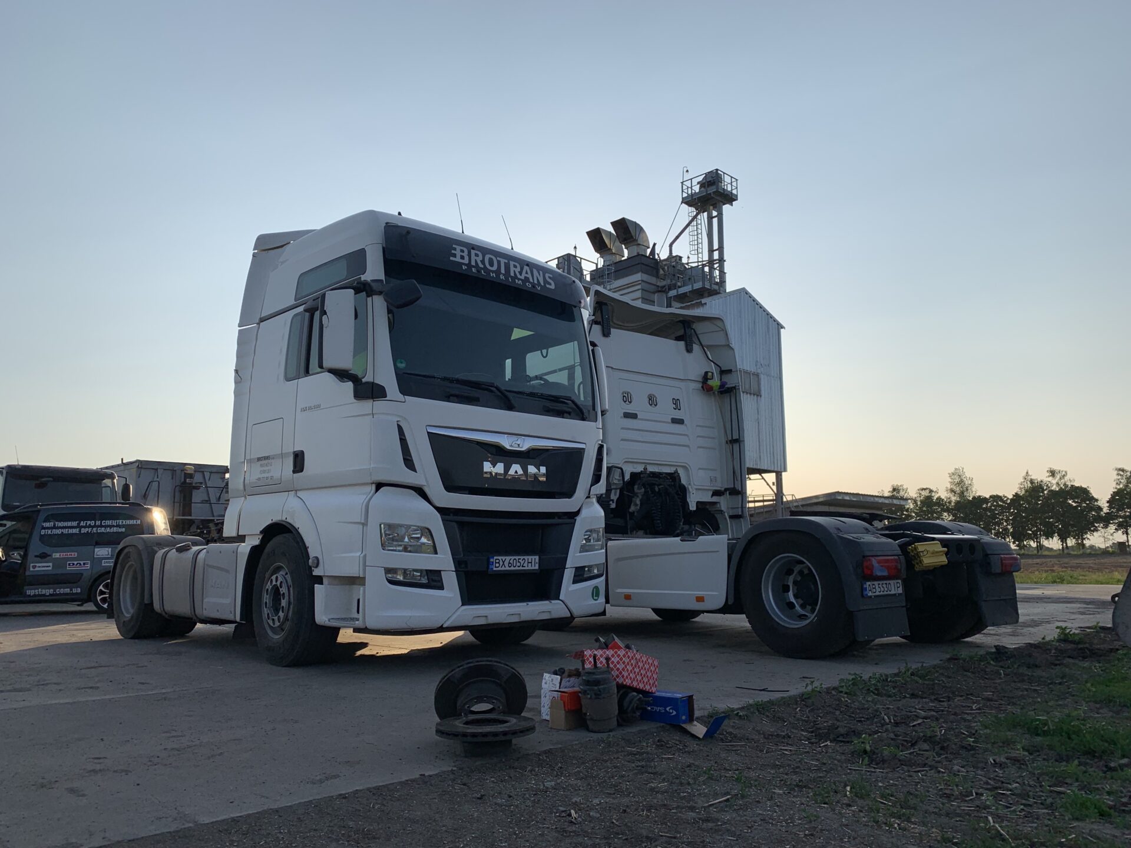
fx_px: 849
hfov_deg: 67.3
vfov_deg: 53.1
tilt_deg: +10.7
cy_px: 424
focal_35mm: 26
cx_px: 566
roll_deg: +0.2
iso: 25
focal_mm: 4.25
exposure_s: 1/3937
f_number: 1.8
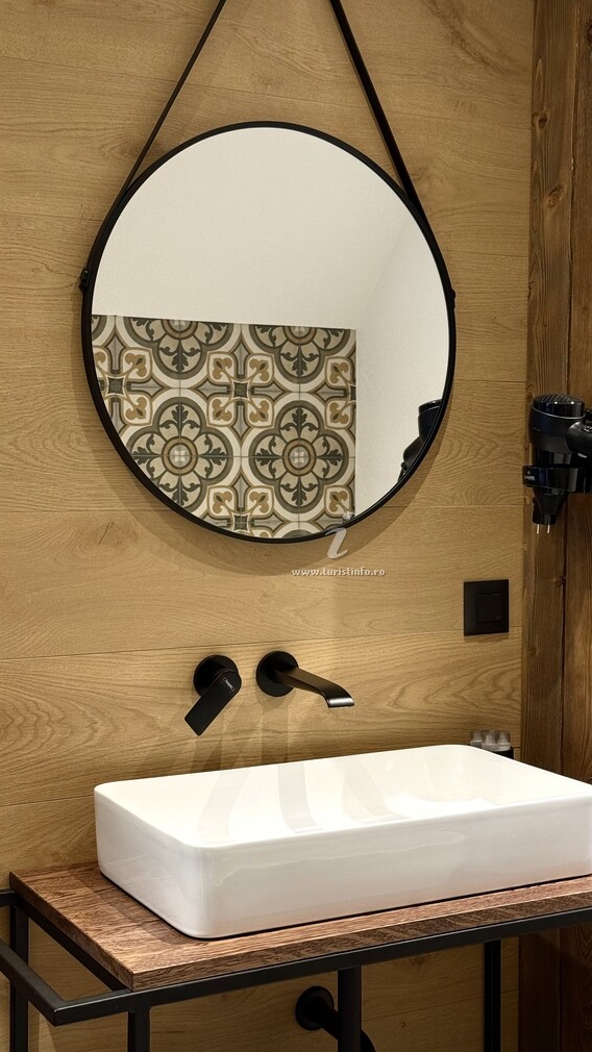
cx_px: 318
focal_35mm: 53
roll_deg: -0.9
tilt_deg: -2.7
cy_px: 522
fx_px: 1479
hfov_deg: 22.6
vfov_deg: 39.2
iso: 100
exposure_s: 1/106
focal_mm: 6.76
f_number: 1.78
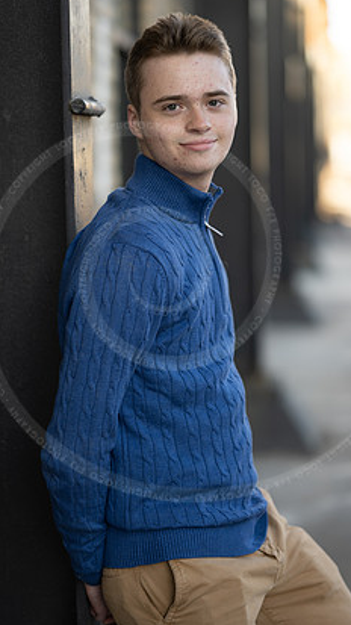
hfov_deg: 12.5
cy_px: 306
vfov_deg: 22.0
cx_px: 177
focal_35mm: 97
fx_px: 1607
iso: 100
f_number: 1.8
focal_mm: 85
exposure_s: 1/250
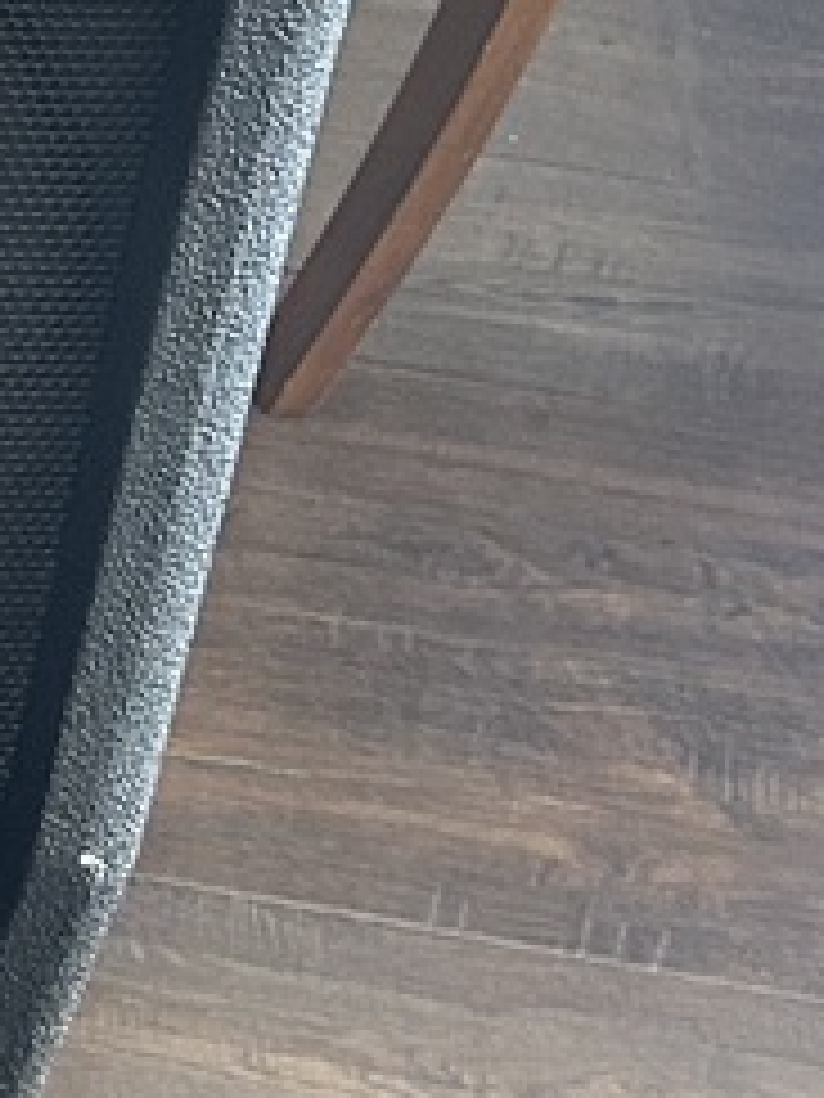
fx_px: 4063
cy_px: 117
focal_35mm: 128
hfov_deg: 10.2
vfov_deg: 15.2
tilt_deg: -43.1
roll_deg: -2.8
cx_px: -1117
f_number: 1.5
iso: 320
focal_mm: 5.7
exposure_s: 1/60
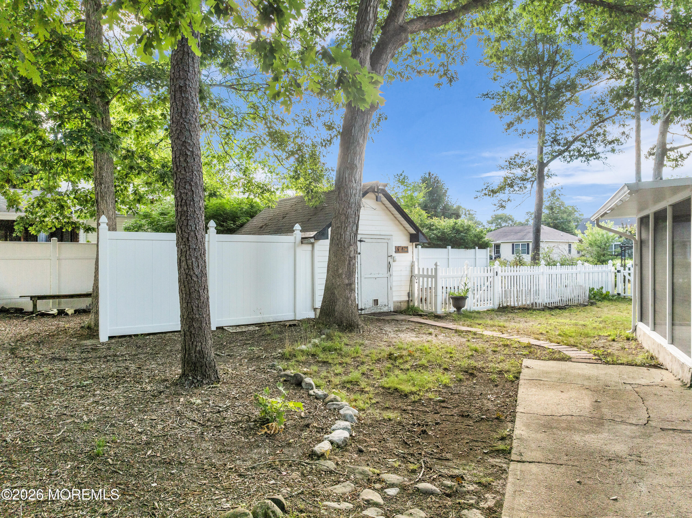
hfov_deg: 71.6
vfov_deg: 56.8
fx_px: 479
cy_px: 259
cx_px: 346
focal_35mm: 24
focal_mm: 12.29
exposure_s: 1/800
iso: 410
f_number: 2.8
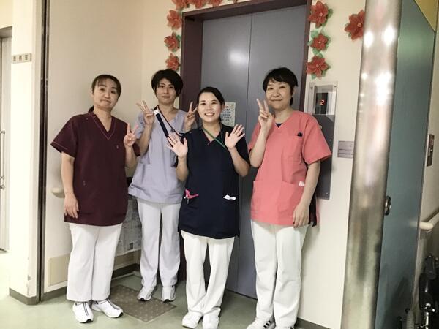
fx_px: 393
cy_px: 164
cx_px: 220
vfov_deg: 45.4
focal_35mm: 31
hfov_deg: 58.4
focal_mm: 3.3
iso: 200
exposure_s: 1/25
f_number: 2.4
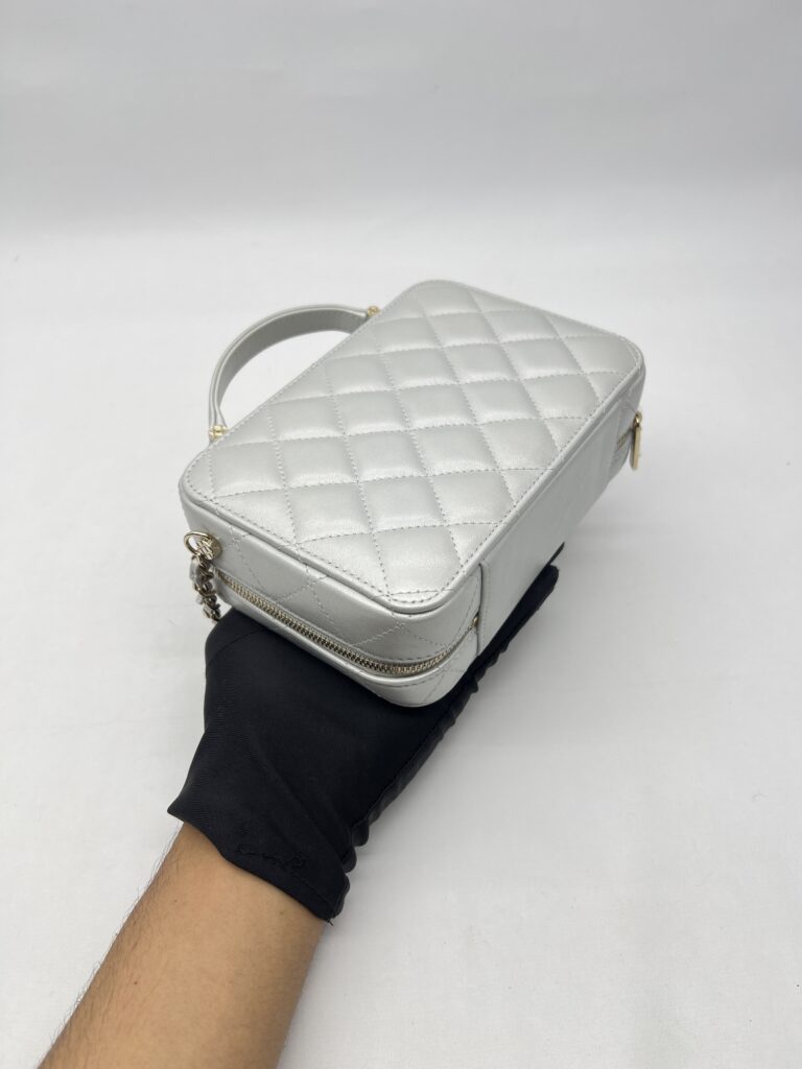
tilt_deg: -43.6
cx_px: 401
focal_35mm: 26
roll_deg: +1.1
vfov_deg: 67.3
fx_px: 803
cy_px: 534
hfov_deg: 53.1
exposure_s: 1/136
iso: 32
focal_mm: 5.7
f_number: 1.5
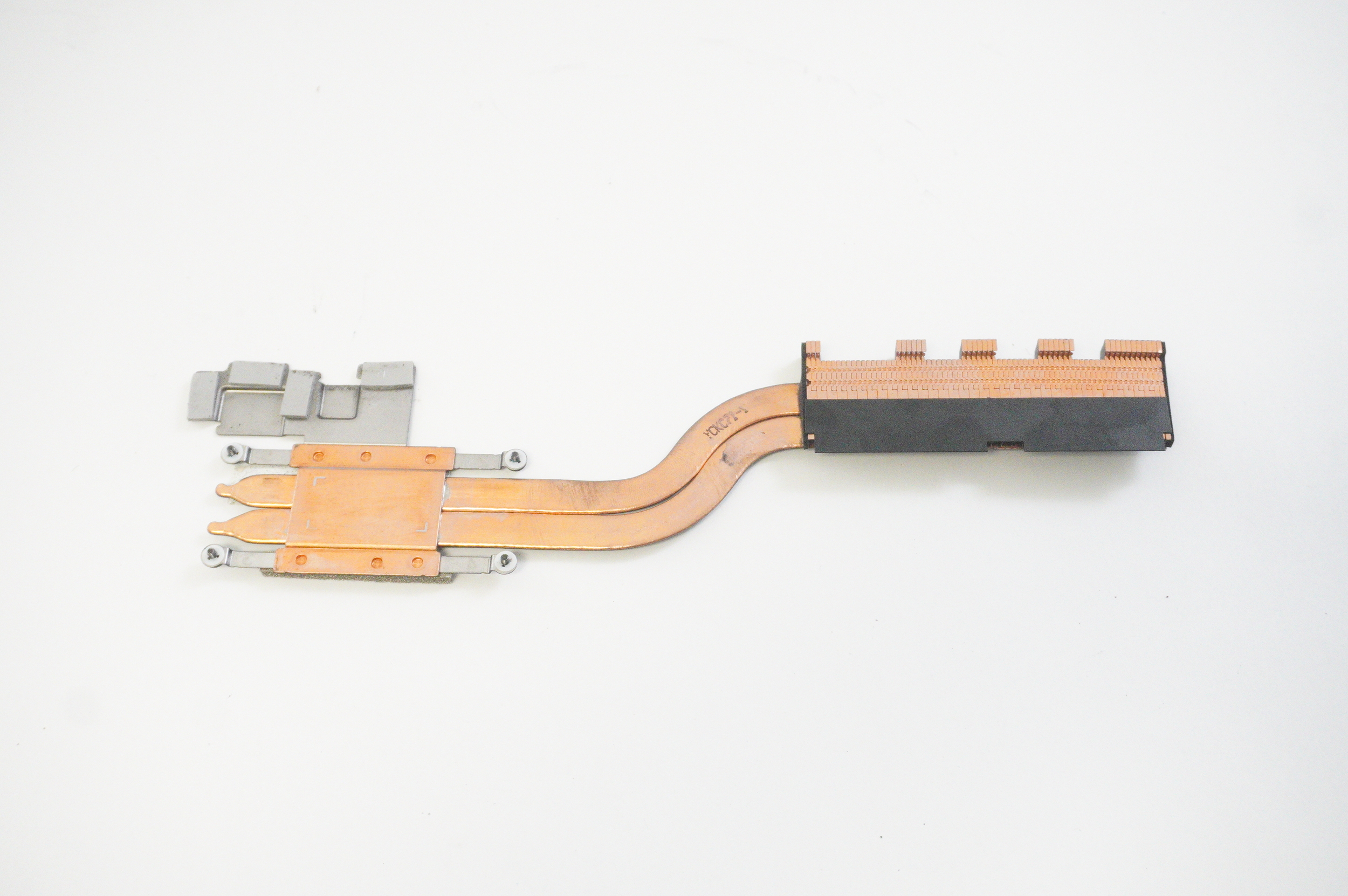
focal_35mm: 39
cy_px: 448
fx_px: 1459
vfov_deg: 34.1
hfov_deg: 49.6
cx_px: 674
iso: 8000
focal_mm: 26
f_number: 5.6
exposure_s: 1/250
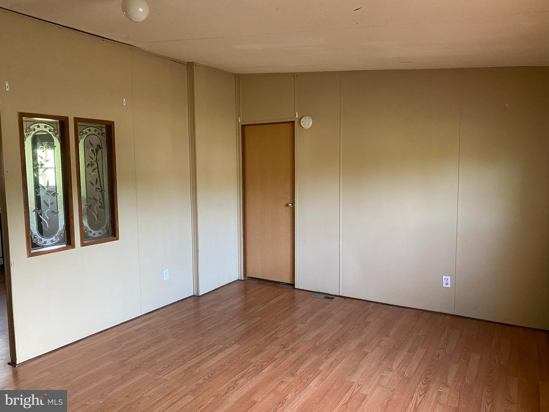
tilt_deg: -6.1
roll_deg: -0.2
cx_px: 274
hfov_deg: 67.3
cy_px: 206
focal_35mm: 26
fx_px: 412
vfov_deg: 53.1
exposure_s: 1/60
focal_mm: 4.25
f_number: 1.8
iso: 320
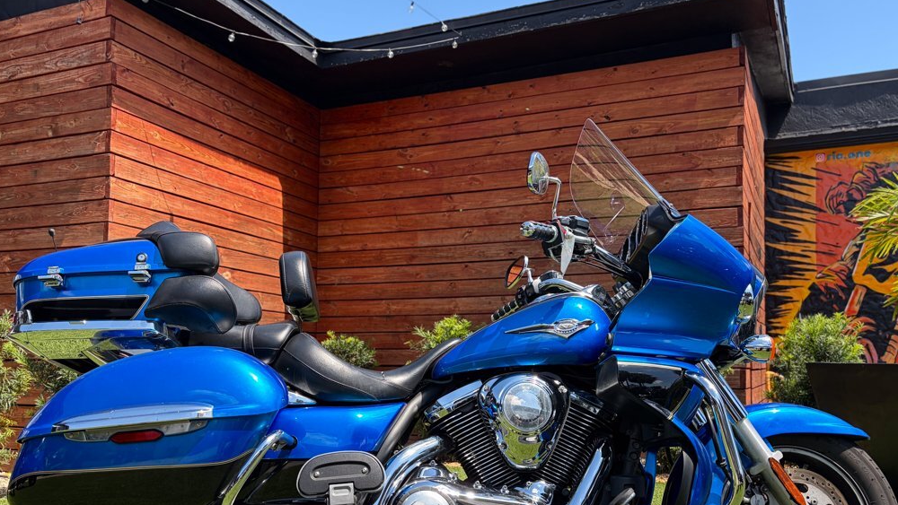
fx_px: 691
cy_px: 322
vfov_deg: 39.9
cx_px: 453
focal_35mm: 29
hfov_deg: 66.1
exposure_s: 1/1099
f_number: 1.6
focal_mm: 5.96
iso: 64
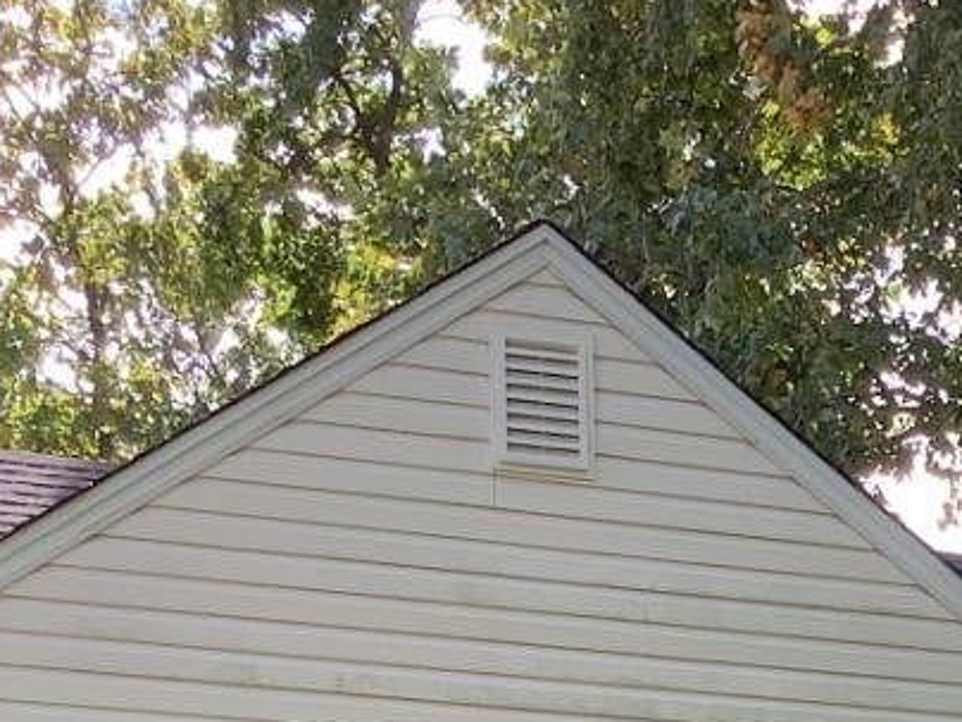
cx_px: 1150
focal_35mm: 115
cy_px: 1255
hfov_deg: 16.4
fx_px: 3196
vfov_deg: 12.0
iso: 25
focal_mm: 3.3
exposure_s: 1/177
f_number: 2.4
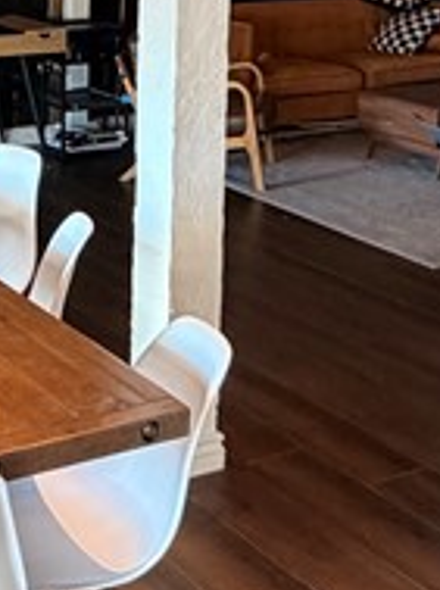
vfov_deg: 24.9
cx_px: 112
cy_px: 53
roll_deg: -0.8
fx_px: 1292
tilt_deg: -9.4
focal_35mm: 76
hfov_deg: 19.2
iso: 320
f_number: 2.2
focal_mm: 2.22
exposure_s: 1/81
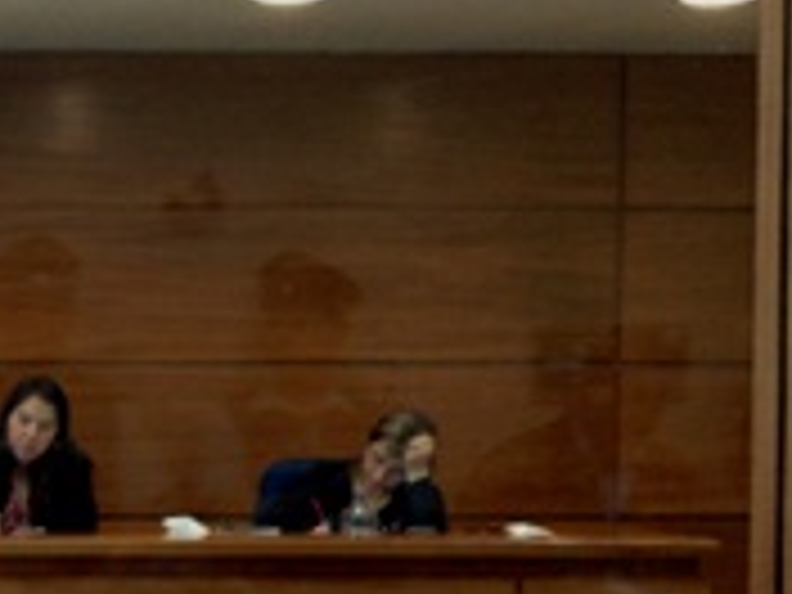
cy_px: 508
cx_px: -288
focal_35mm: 119
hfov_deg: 15.6
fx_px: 2723
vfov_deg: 12.4
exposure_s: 1/20
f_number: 2.4
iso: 100
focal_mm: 4.28
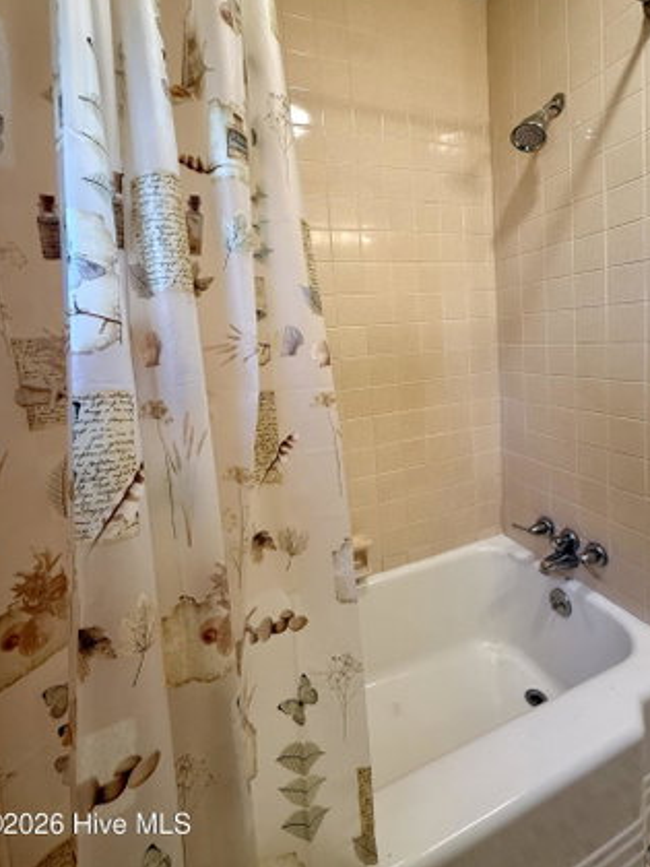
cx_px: 351
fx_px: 401
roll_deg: +3.5
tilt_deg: -4.7
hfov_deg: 78.0
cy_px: 374
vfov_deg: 93.9
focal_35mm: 16
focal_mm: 2.22
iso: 160
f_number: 2.2
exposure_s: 1/120
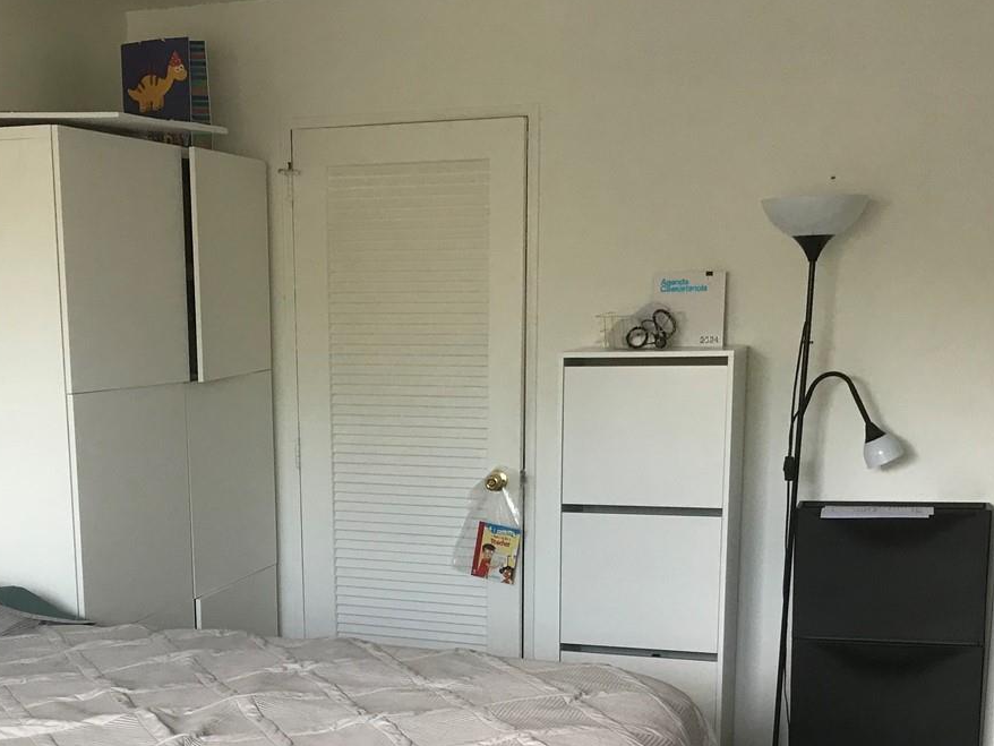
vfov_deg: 27.8
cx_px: 365
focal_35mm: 51
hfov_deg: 37.2
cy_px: 629
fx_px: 1465
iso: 25
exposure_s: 1/40
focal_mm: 3.99
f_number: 1.8
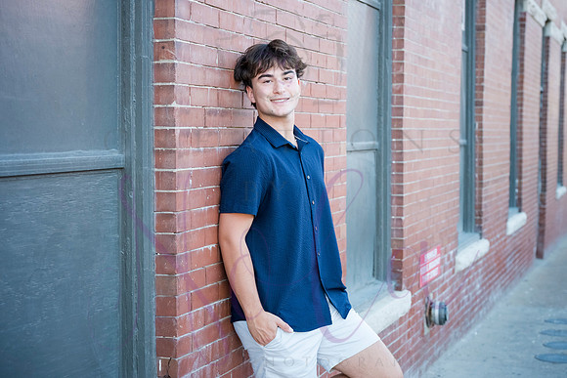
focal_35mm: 60
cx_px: 285
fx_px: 948
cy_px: 184
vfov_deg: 22.6
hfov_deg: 33.3
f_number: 4
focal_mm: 57
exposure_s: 1/640
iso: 1600
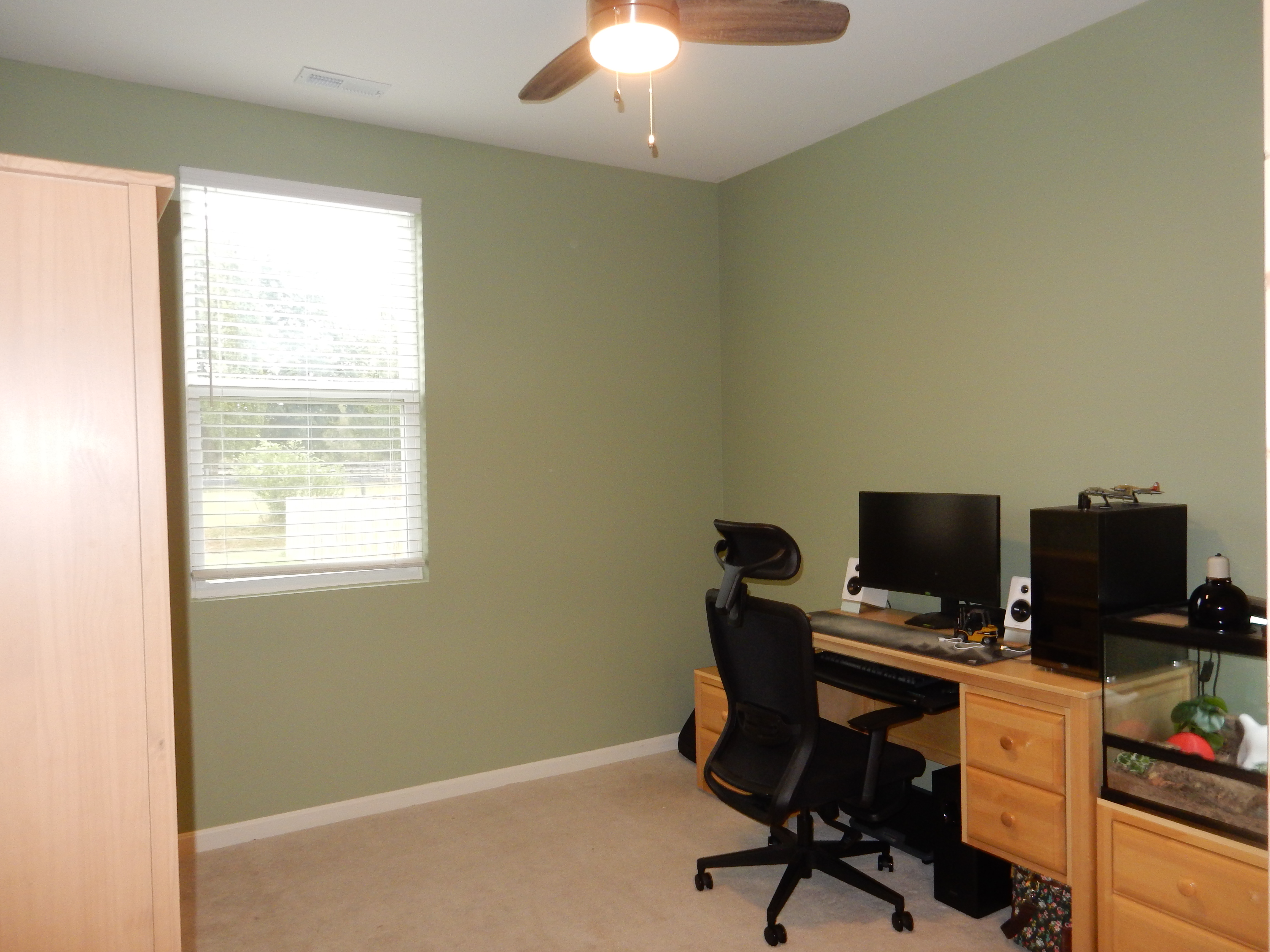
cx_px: 635
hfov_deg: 69.4
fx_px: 917
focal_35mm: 25
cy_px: 476
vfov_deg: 54.9
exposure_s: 1/30
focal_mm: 4.5
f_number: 3.7
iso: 280
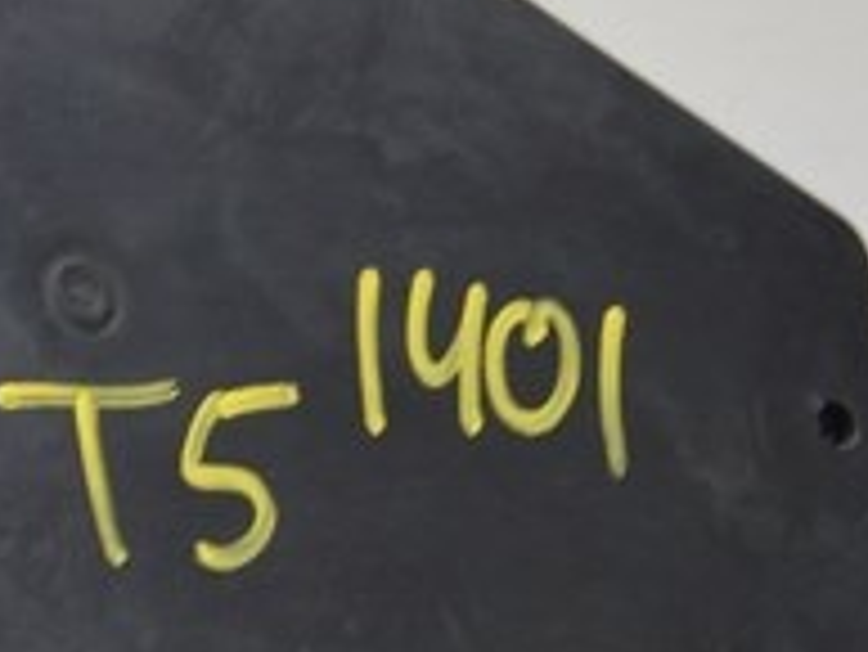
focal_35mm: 153
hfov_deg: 12.3
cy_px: 290
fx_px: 3839
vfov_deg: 9.7
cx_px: -405
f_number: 5.6
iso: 400
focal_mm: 20
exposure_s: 1/20
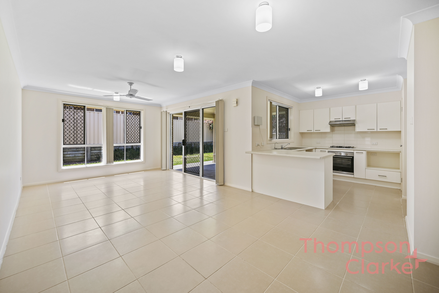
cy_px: 146
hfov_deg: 104.2
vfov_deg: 81.3
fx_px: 171
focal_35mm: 14
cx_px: 220
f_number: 4
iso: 100
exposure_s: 1/25
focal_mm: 14
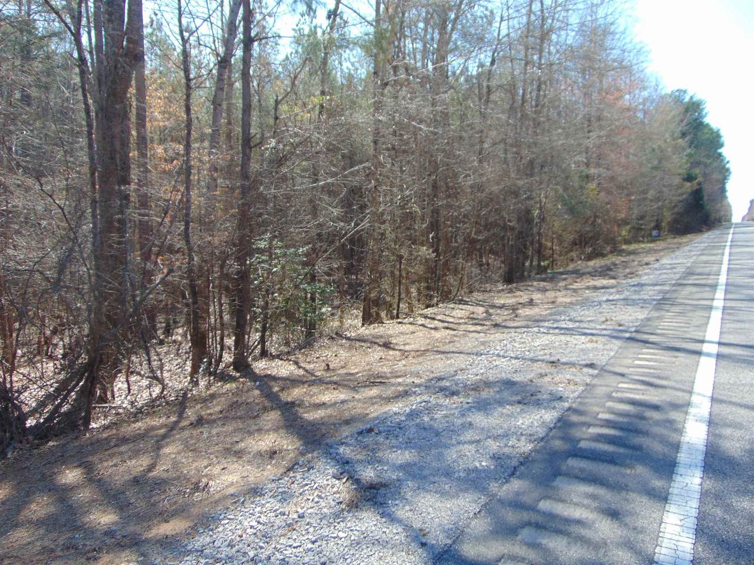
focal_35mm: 25
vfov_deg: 54.9
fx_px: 545
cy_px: 282
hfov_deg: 69.4
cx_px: 377
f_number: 3
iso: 80
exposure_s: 1/320
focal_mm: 4.5
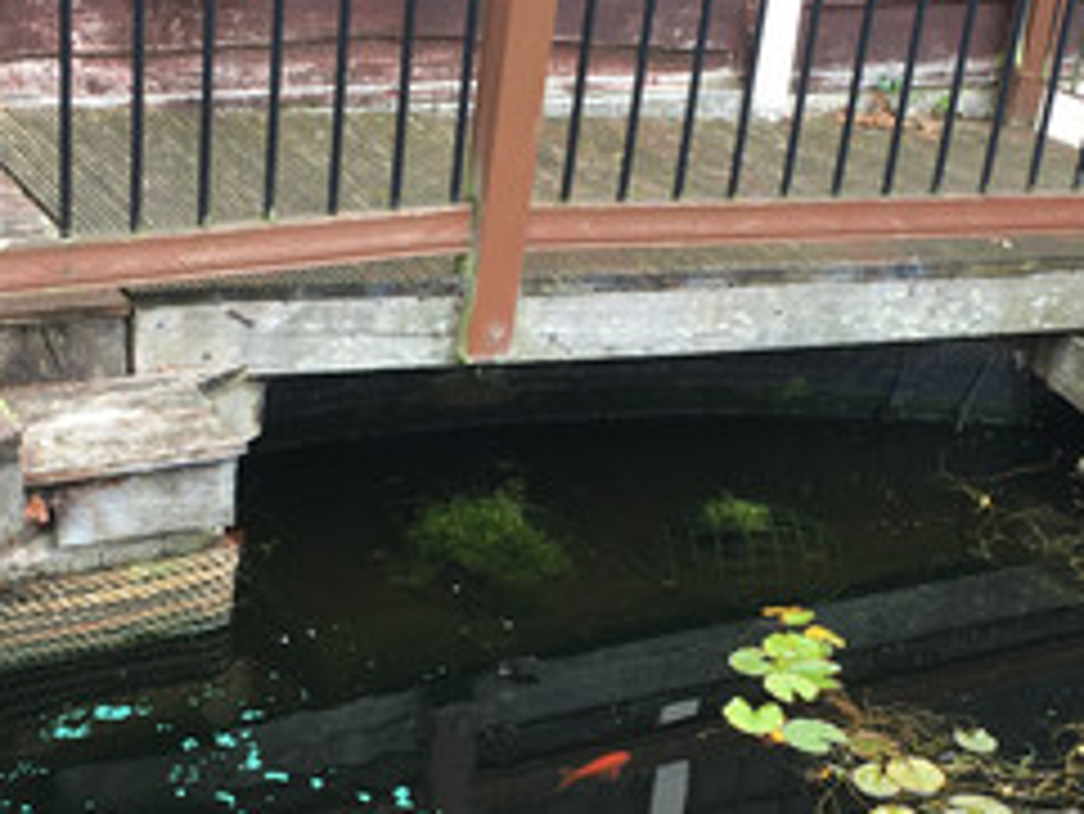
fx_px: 2412
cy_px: 652
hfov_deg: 25.3
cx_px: 589
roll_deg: -6.1
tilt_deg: -27.9
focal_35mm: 77
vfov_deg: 19.0
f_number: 2.2
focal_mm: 4.15
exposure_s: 1/50
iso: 25
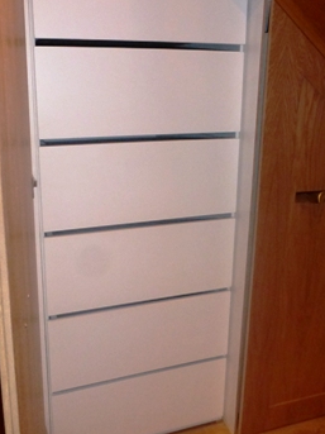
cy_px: 177
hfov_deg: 40.7
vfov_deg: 52.3
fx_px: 438
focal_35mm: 35
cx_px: 157
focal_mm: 4.3
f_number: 3.3
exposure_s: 1/60
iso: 800
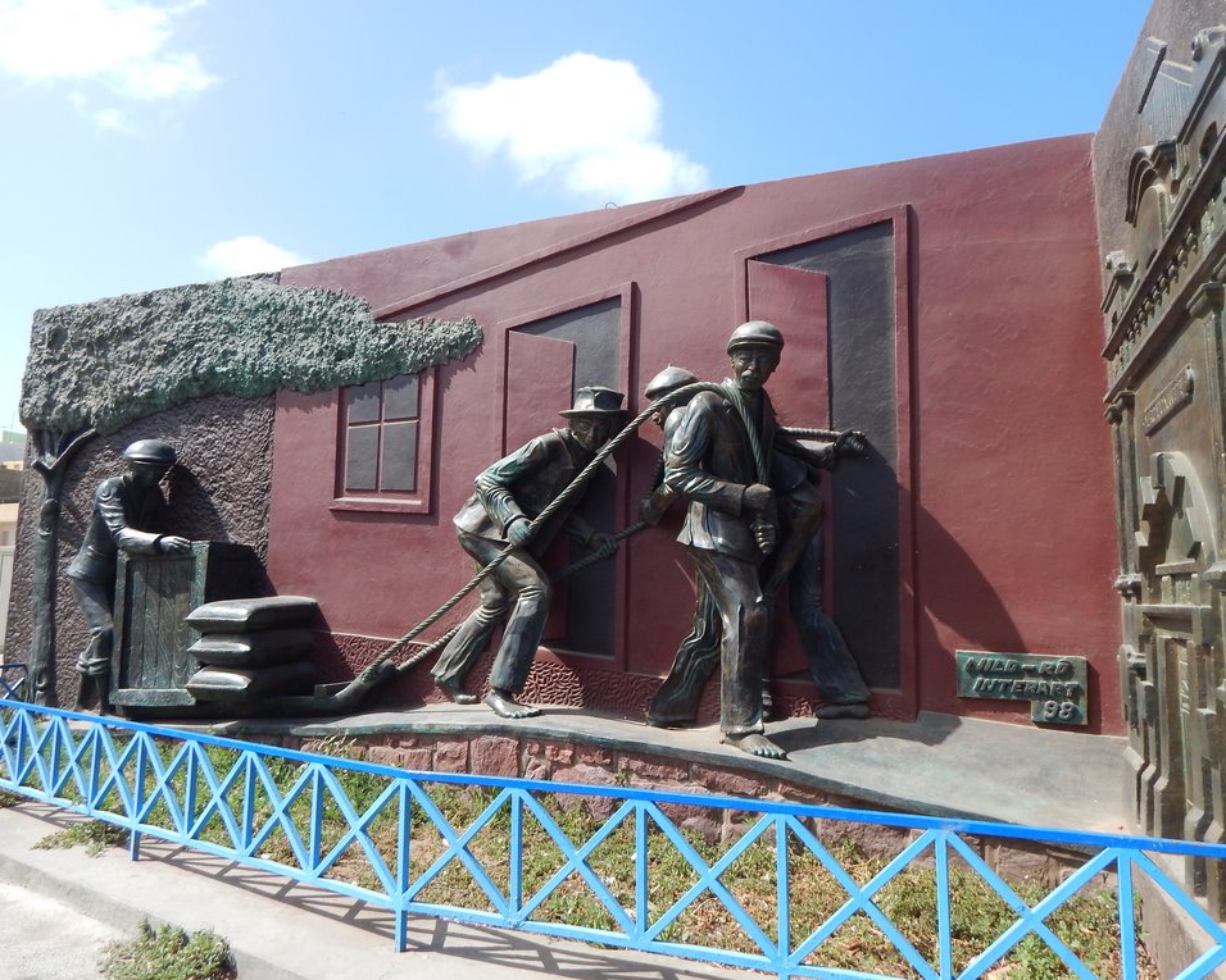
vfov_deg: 60.9
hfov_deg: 72.6
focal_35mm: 23
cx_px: 628
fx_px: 835
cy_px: 489
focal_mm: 4
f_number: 3
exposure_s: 1/1000
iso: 125
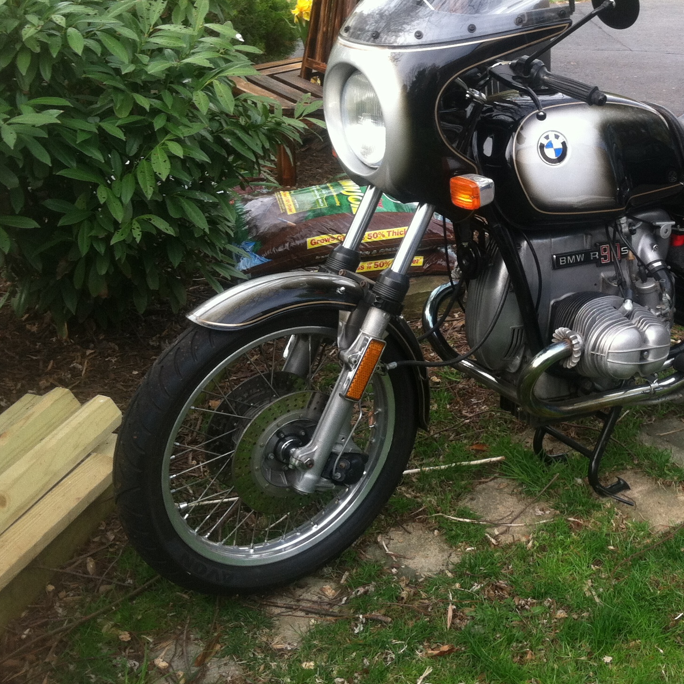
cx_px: 598
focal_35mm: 55
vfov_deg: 30.9
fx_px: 1230
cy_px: 250
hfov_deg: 29.9
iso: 80
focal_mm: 3.85
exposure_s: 1/141
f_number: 2.8
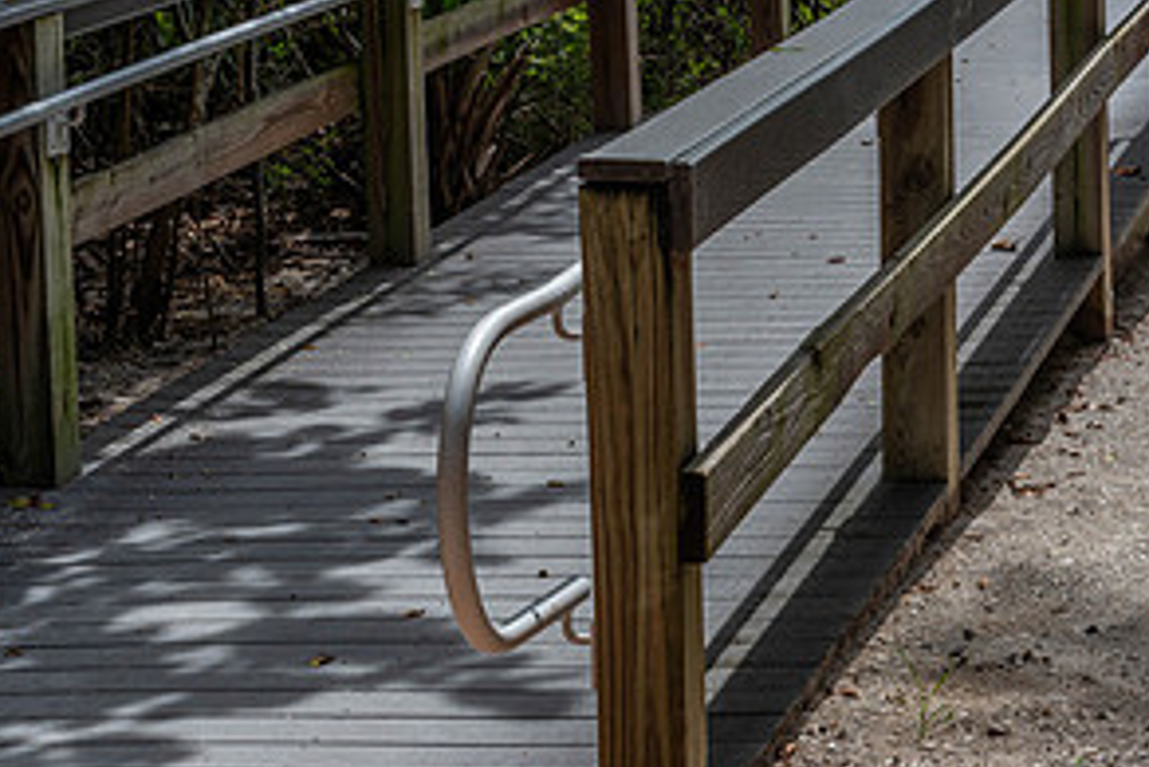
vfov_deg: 11.6
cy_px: 33
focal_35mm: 117
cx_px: 1051
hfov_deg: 17.2
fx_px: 3736
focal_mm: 58
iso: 100
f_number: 11
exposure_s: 1/125
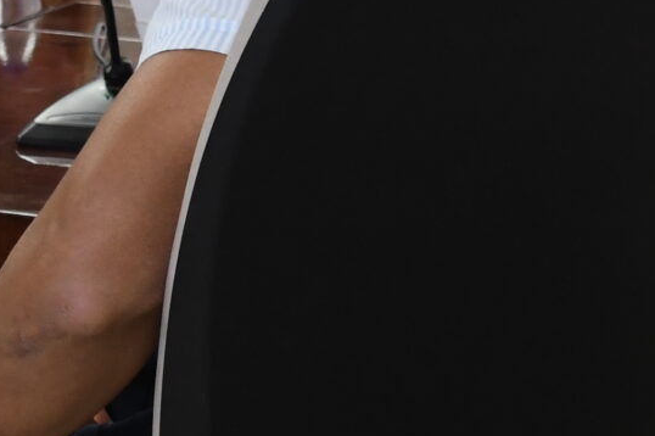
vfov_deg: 6.3
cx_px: 376
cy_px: -245
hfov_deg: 9.6
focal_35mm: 214
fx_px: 3891
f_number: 5.6
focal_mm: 30
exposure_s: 1/60
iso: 1250
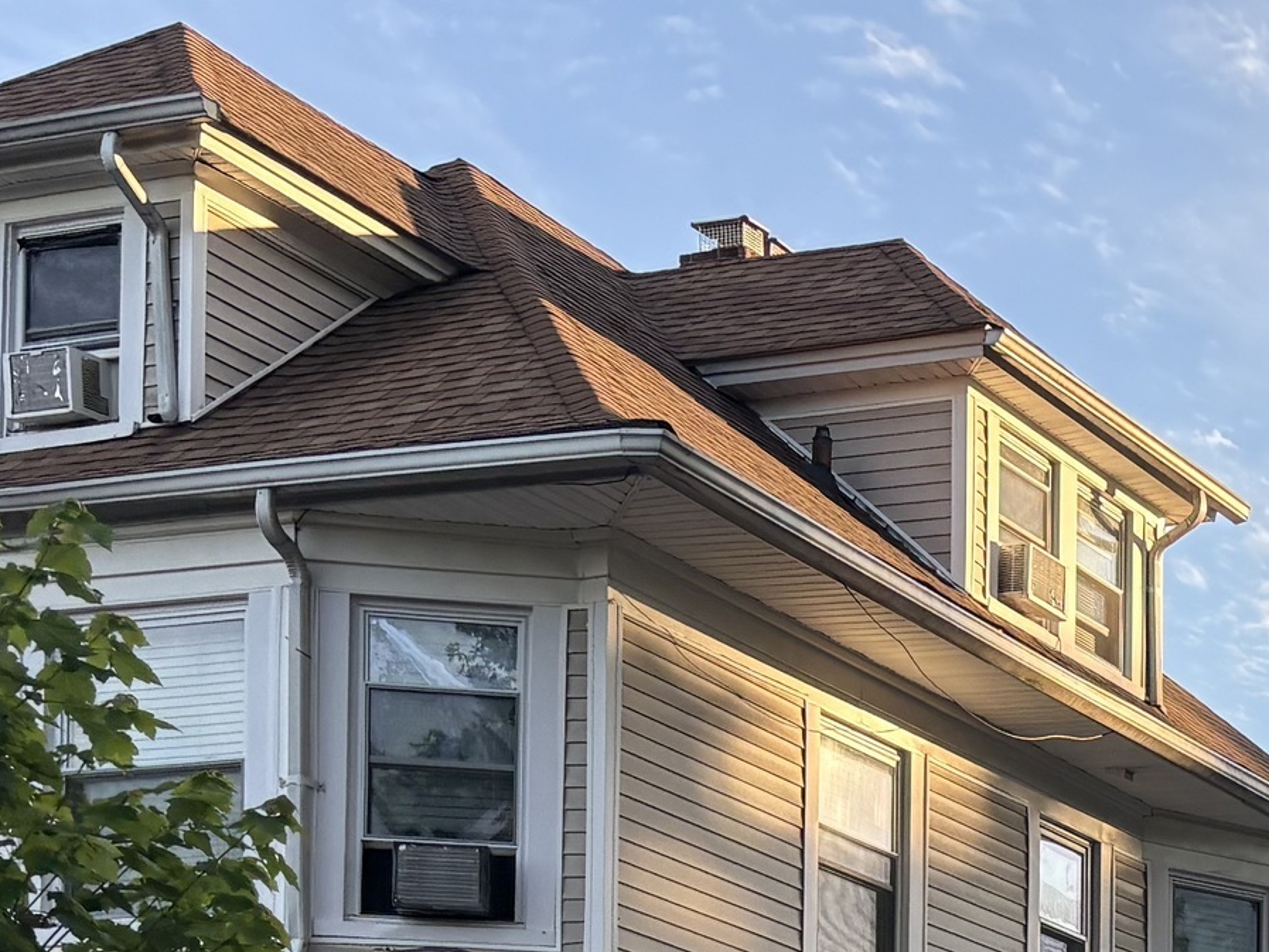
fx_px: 3263
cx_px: 1609
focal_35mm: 89
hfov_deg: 20.3
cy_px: 1593
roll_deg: +1.7
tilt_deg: +1.1
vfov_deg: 14.9
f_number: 1.6
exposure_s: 1/1048
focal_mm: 5.96
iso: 50
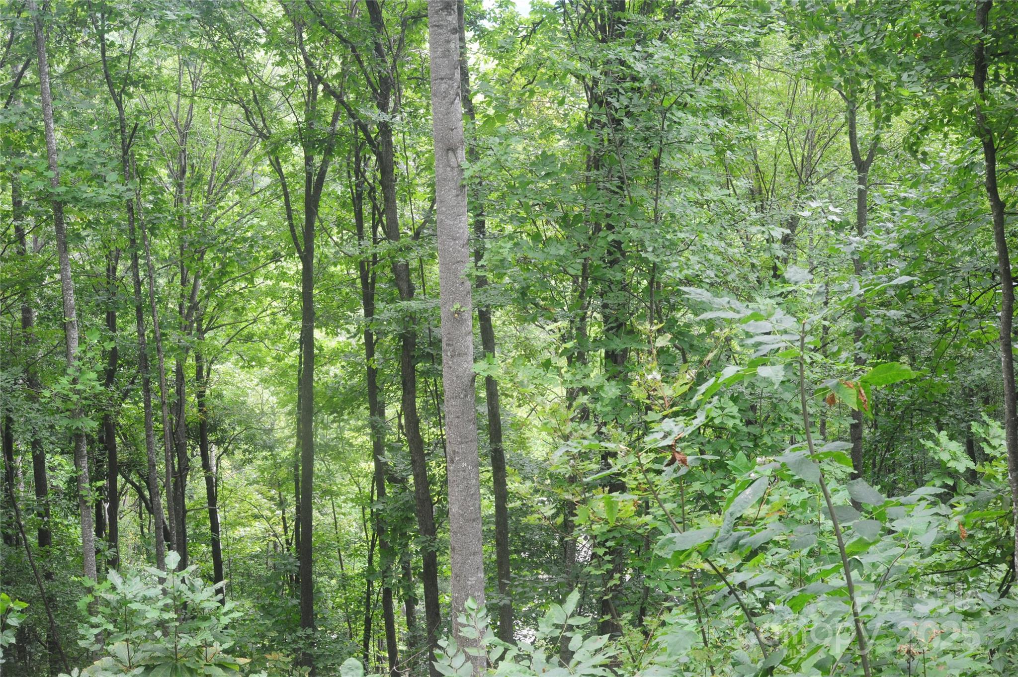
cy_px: 338
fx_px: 5651
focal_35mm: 200
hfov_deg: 10.3
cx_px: 509
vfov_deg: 6.9
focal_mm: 200
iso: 2000
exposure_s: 1/30
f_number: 32
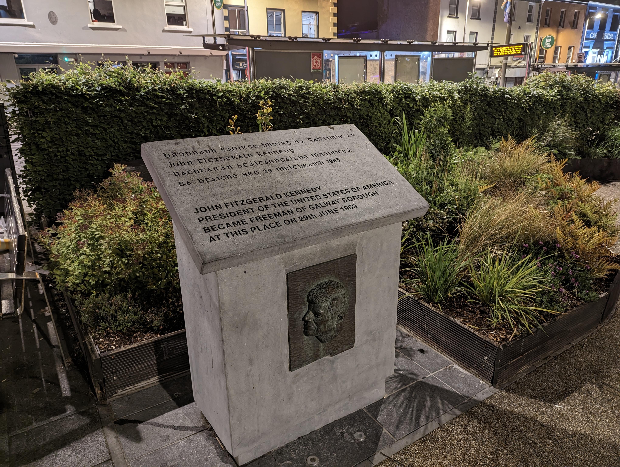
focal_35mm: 24
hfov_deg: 71.5
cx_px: 310
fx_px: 430
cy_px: 234
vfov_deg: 56.9
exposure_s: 1/16.7
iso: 431
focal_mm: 6.81
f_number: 1.85
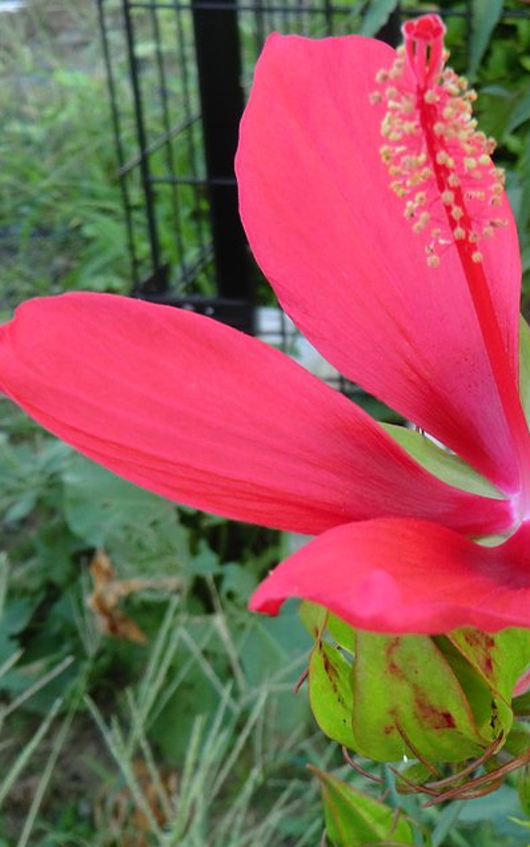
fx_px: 1339
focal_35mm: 58
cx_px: 523
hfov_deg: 21.6
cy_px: 405
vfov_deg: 35.1
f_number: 3.6
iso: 100
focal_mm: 6.1
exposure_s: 1/60
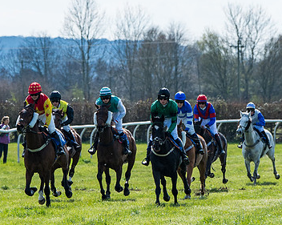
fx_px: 3761
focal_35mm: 451
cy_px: 113
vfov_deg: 3.4
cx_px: 50
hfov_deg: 4.3
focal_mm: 150
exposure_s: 1/6400
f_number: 4
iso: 400
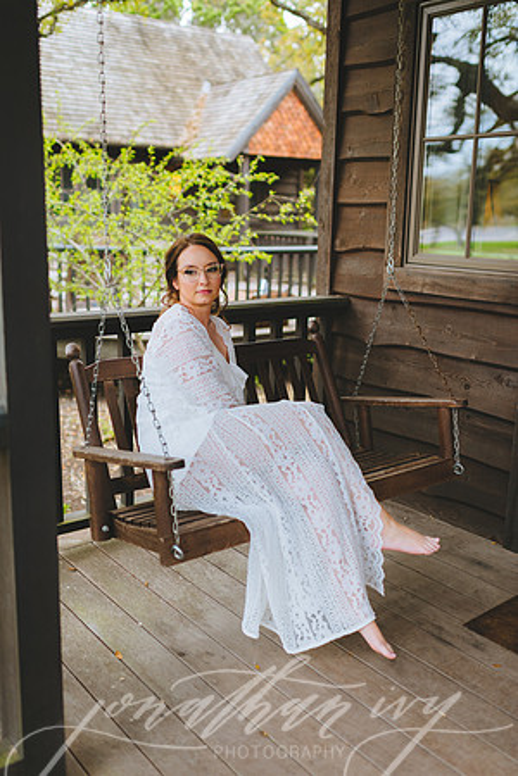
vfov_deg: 54.4
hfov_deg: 37.9
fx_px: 755
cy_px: 388
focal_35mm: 35
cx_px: 259
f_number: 2
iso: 125
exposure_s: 1/800
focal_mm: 35
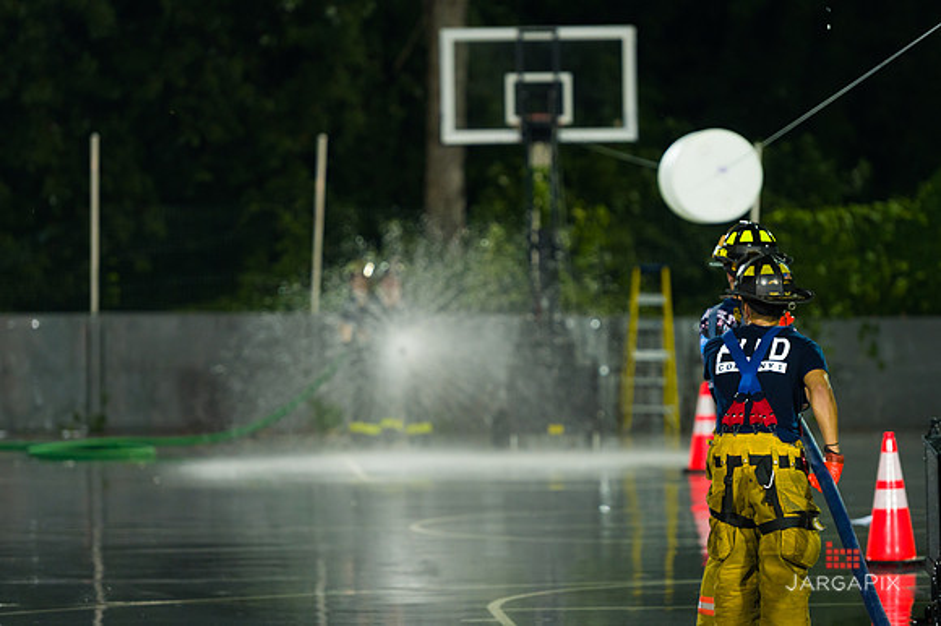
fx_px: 4310
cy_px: 313
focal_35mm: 165
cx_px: 470
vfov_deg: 8.3
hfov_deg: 12.5
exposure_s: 1/125
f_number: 3.2
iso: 1600
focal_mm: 165
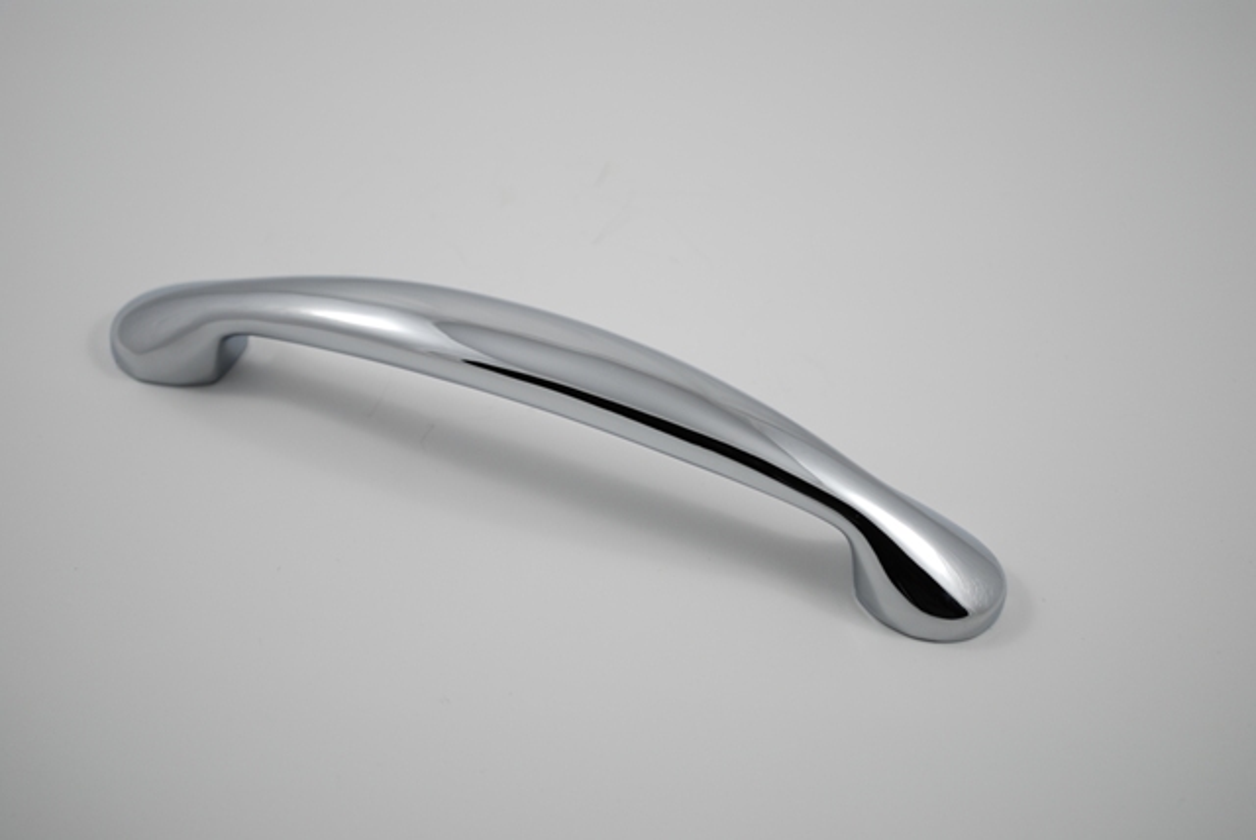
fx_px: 2305
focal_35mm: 66
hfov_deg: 30.5
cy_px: 420
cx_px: 628
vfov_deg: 20.7
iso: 100
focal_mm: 44
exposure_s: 1/30
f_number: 5.3
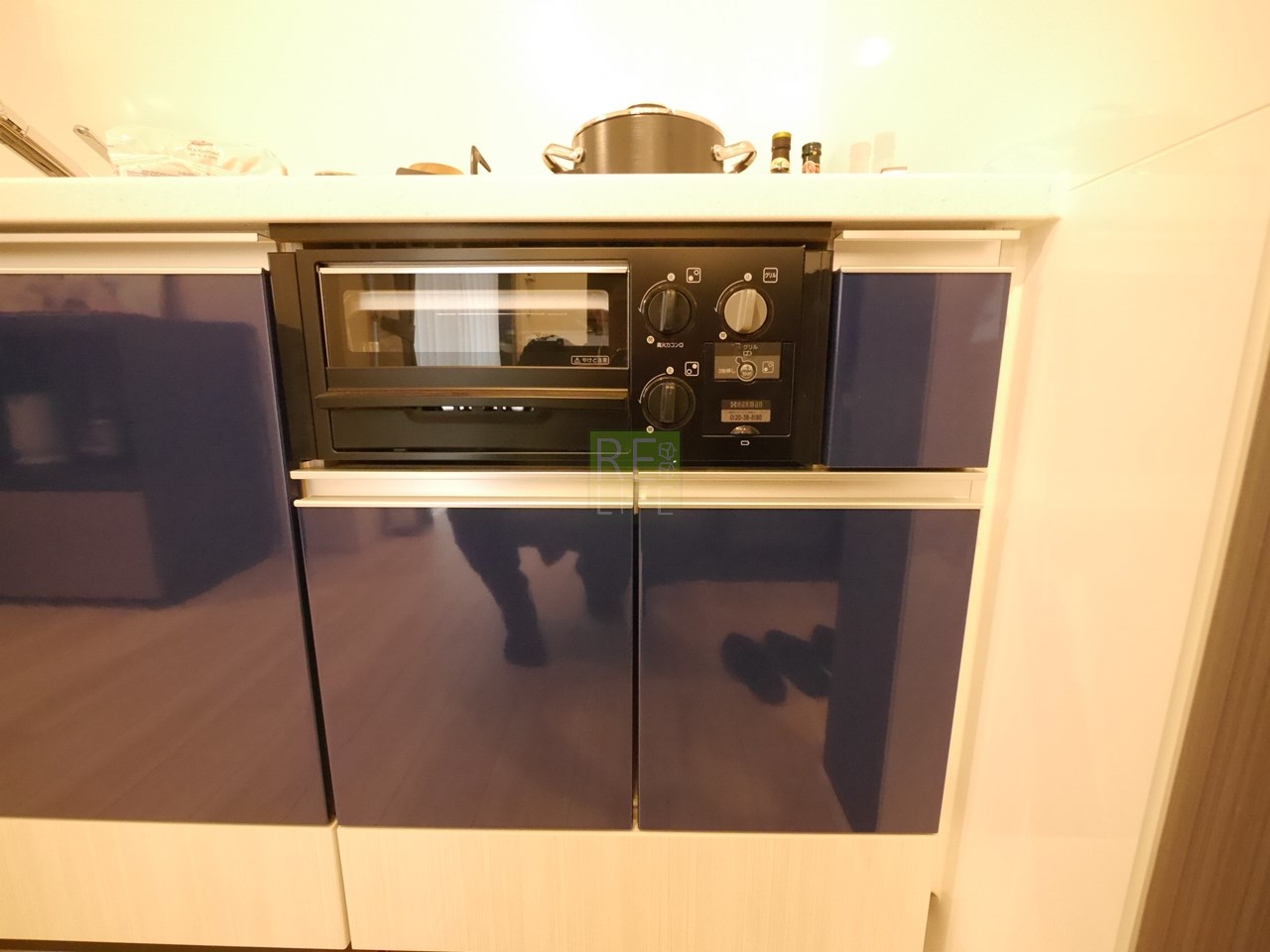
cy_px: 476
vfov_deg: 85.7
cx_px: 635
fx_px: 514
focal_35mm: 14
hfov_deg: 102.1
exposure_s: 1/40
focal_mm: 7
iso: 3200
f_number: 4
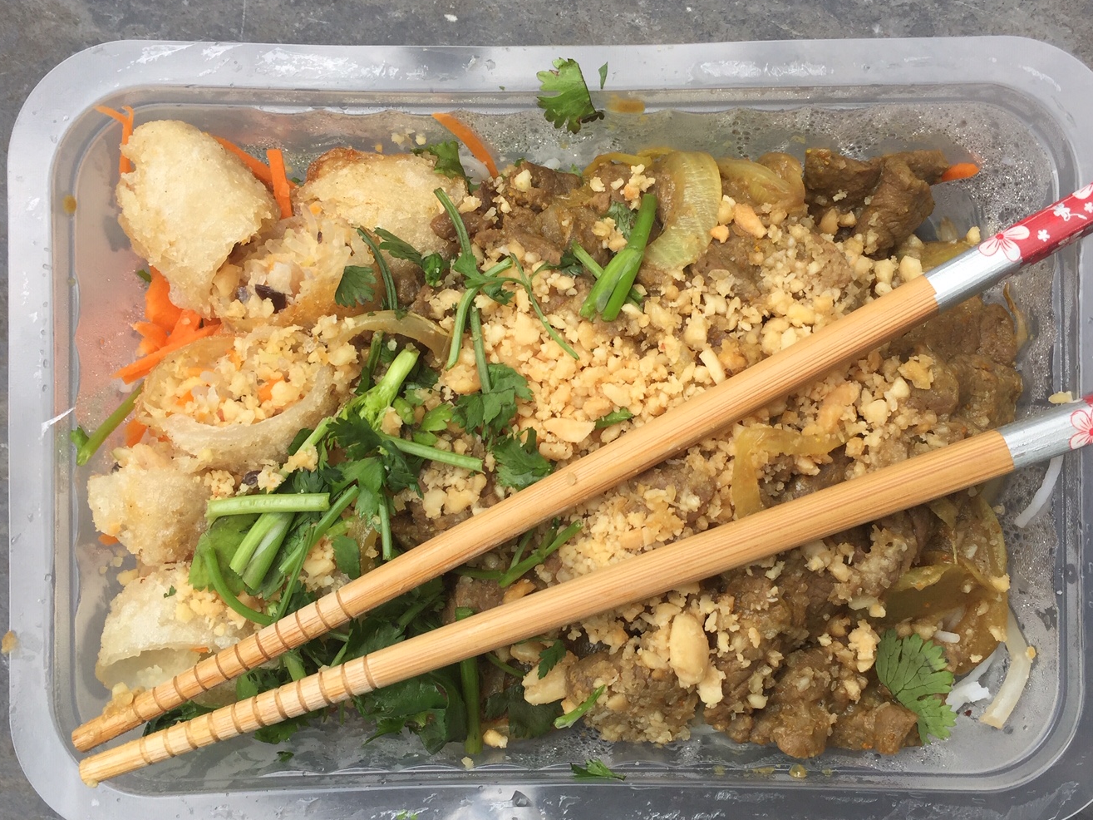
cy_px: 443
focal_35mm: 36
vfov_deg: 39.6
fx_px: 1137
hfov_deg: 51.3
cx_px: 601
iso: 32
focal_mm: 4.15
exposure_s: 1/542
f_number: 2.2
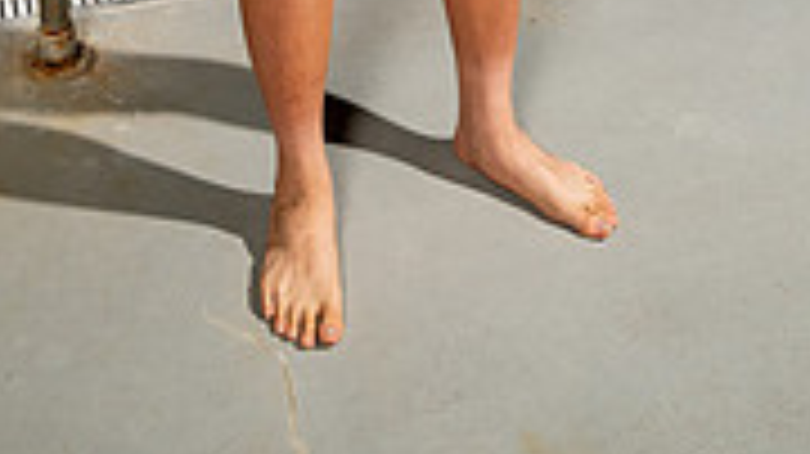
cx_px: 414
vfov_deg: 14.6
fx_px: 1352
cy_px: -535
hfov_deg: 33.3
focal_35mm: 63
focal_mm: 24
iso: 500
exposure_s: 1/125
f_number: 7.1
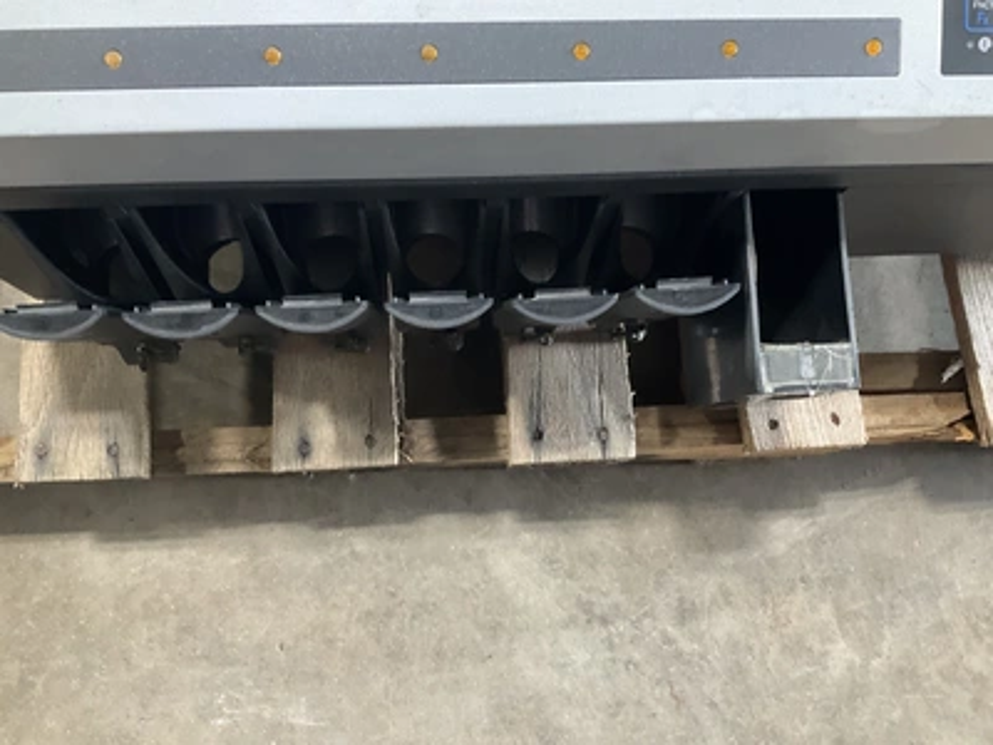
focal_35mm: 29
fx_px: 832
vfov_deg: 48.2
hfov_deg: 61.7
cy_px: 372
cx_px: 496
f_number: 1.8
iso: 200
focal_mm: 3
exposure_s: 1/60
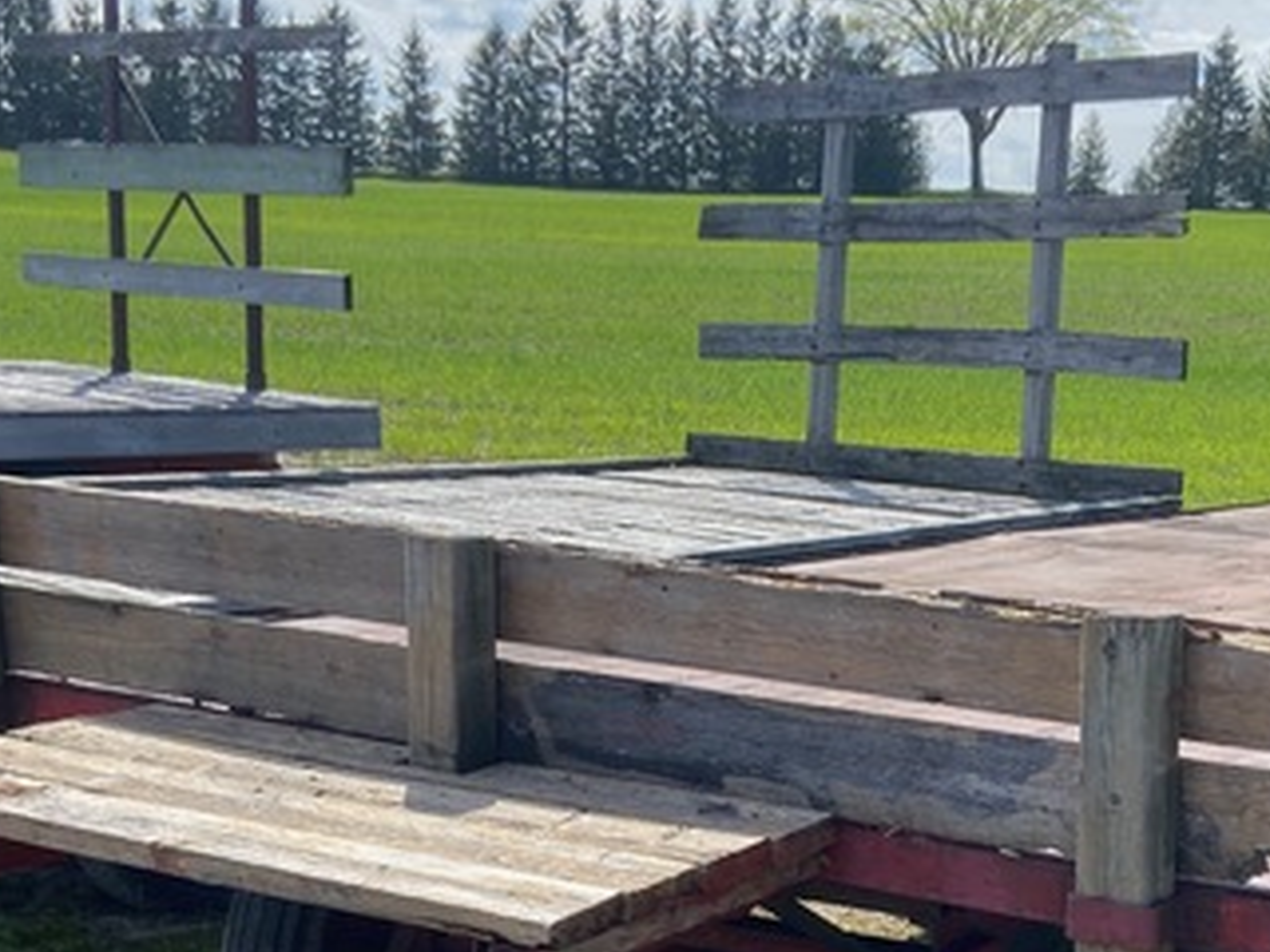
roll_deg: -3.6
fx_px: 2385
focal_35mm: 65
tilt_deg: -18.2
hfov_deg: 29.7
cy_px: 892
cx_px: 826
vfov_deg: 22.0
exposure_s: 1/1779
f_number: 1.8
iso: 32
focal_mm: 4.25
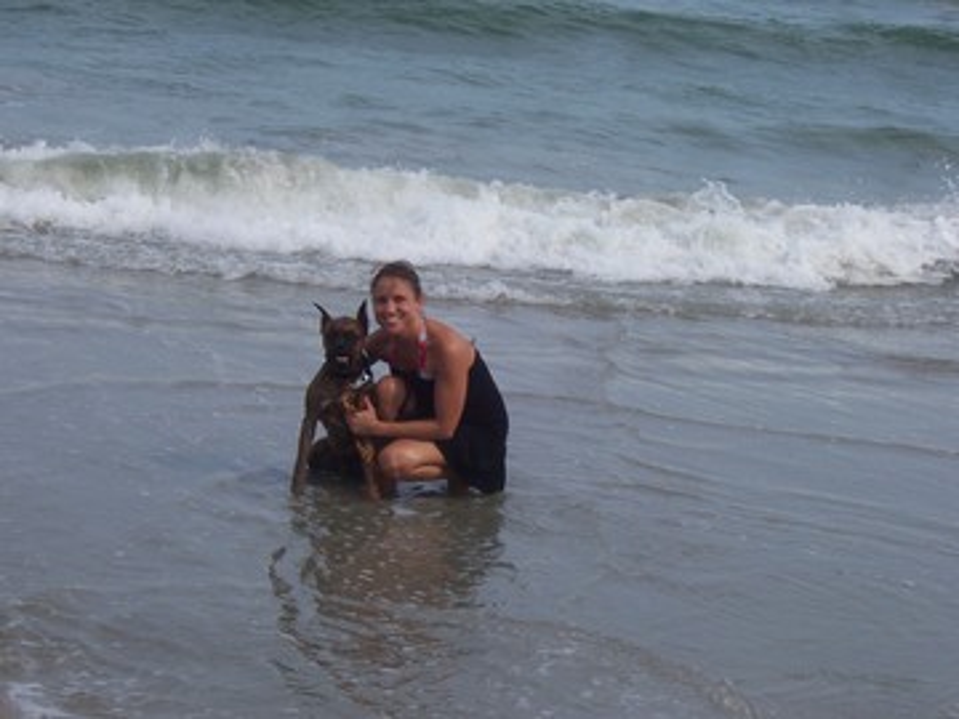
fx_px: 2826
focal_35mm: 102
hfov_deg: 19.3
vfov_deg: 14.5
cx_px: 480
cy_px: 360
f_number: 9.5
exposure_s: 1/250
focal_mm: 16.8
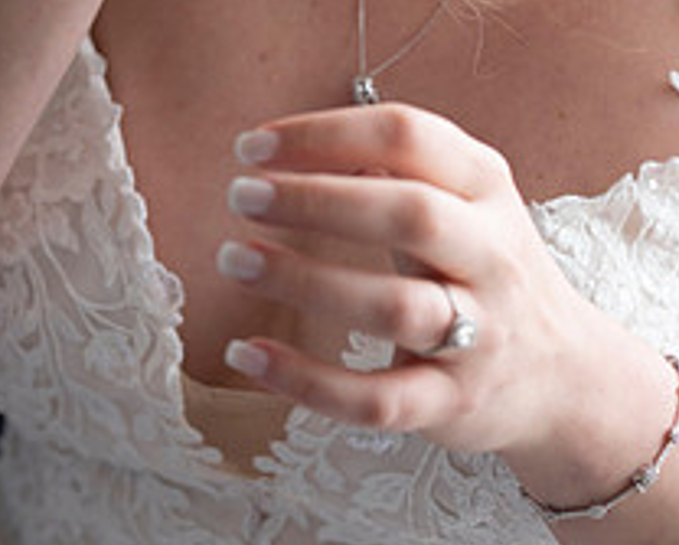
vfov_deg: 8.9
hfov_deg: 11.2
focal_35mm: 172
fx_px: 3461
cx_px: 442
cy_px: -131
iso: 1600
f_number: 4
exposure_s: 1/800
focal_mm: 85
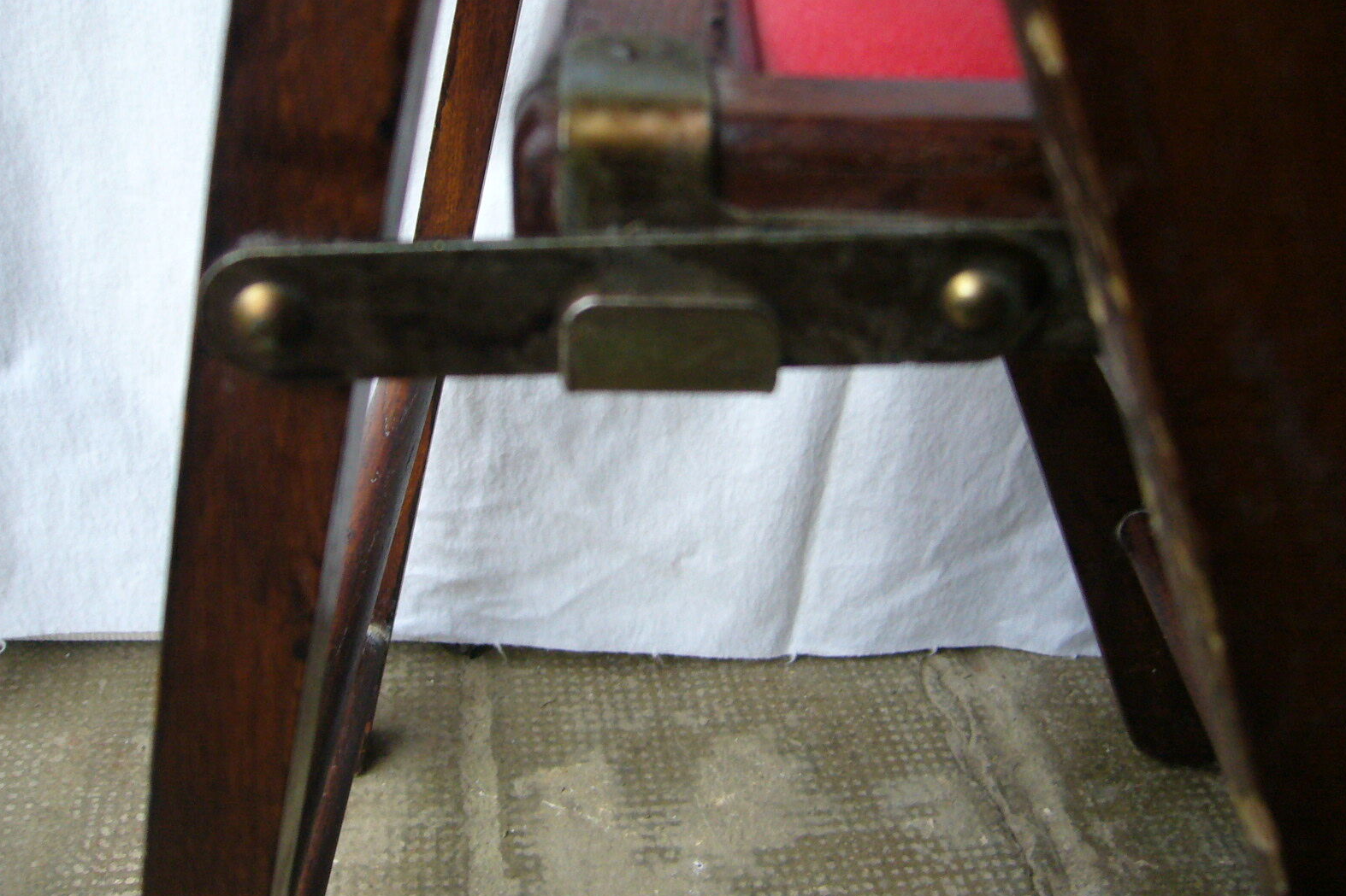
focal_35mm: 37
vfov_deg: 35.9
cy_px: 409
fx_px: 1383
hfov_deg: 51.9
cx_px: 664
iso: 200
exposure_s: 1/8
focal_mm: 5.8
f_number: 2.8
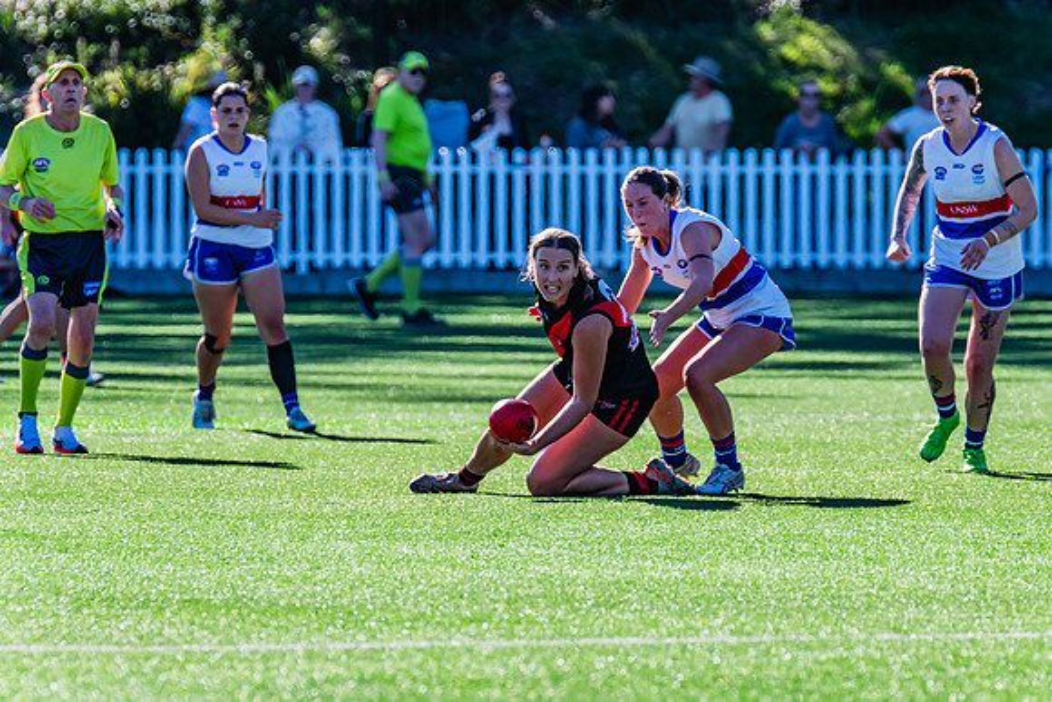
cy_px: 364
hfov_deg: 3.2
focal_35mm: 636
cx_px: 546
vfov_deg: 2.2
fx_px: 18582
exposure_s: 1/1250
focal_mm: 600
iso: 800
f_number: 10
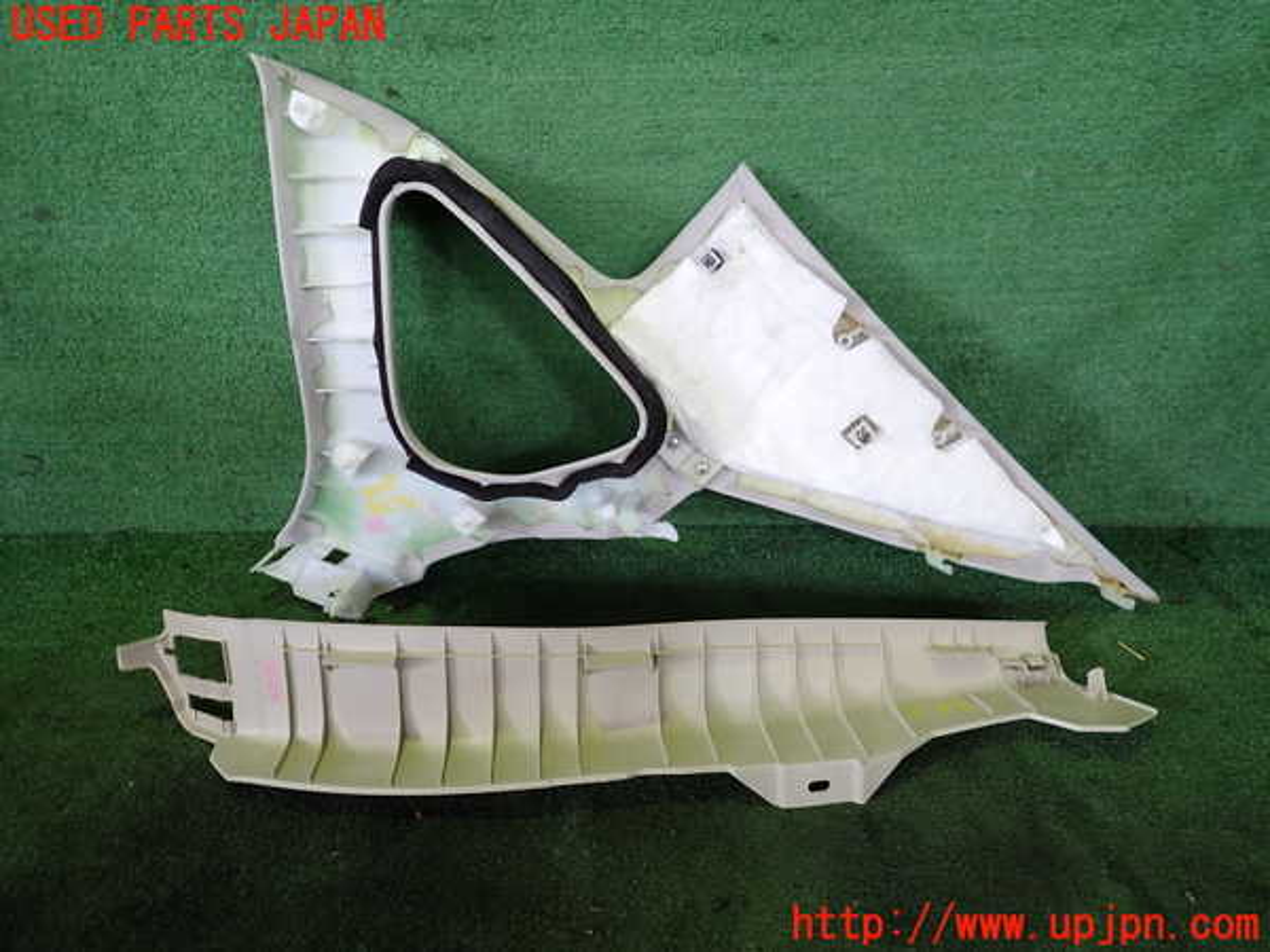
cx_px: 635
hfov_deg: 69.4
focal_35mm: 25
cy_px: 476
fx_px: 917
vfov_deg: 54.9
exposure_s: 1/50
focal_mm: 4.5
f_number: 2
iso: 200
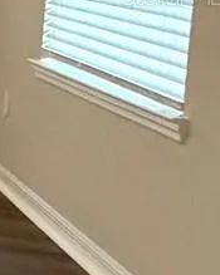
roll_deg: +0.1
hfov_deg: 7.2
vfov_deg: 18.6
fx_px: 814
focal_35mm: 100
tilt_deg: -4.8
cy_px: -5
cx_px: -766
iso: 250
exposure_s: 1/120
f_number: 2.2
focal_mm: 2.22
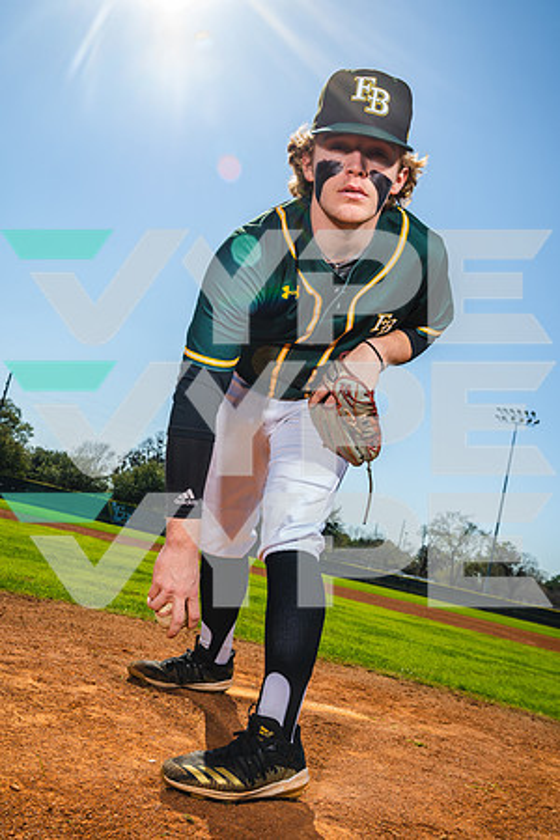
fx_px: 747
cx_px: 280
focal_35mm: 32
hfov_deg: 41.1
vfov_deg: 58.7
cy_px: 420
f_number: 9
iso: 100
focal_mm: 32
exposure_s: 1/125
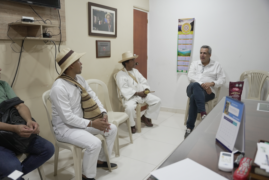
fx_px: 221
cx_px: 134
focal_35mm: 30
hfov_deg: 62.8
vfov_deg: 44.3
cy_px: 90
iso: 2000
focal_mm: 29.5
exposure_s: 1/160
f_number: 2.8
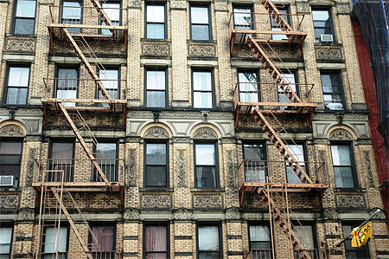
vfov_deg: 26.4
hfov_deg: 38.9
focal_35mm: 51
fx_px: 550
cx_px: 194
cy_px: 130
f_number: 6.3
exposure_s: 1/160
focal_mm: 34
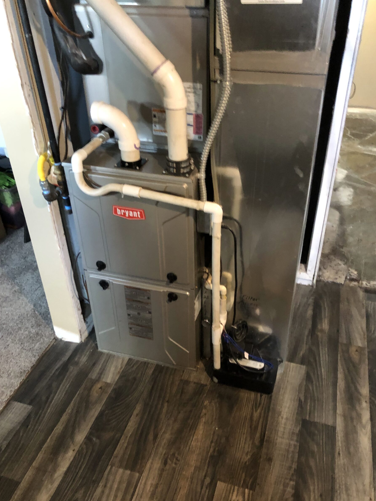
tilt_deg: -34.0
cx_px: 199
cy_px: 258
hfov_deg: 46.8
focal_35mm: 30
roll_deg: +1.7
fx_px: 434
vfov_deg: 60.0
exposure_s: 1/4
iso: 100
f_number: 1.8
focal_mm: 3.99
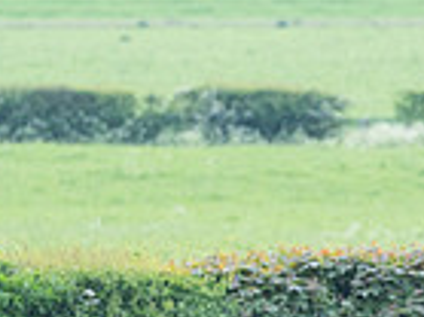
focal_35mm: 1322
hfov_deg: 1.5
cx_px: 472
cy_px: 565
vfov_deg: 1.1
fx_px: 16179
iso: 400
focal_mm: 200
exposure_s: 1/1250
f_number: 4
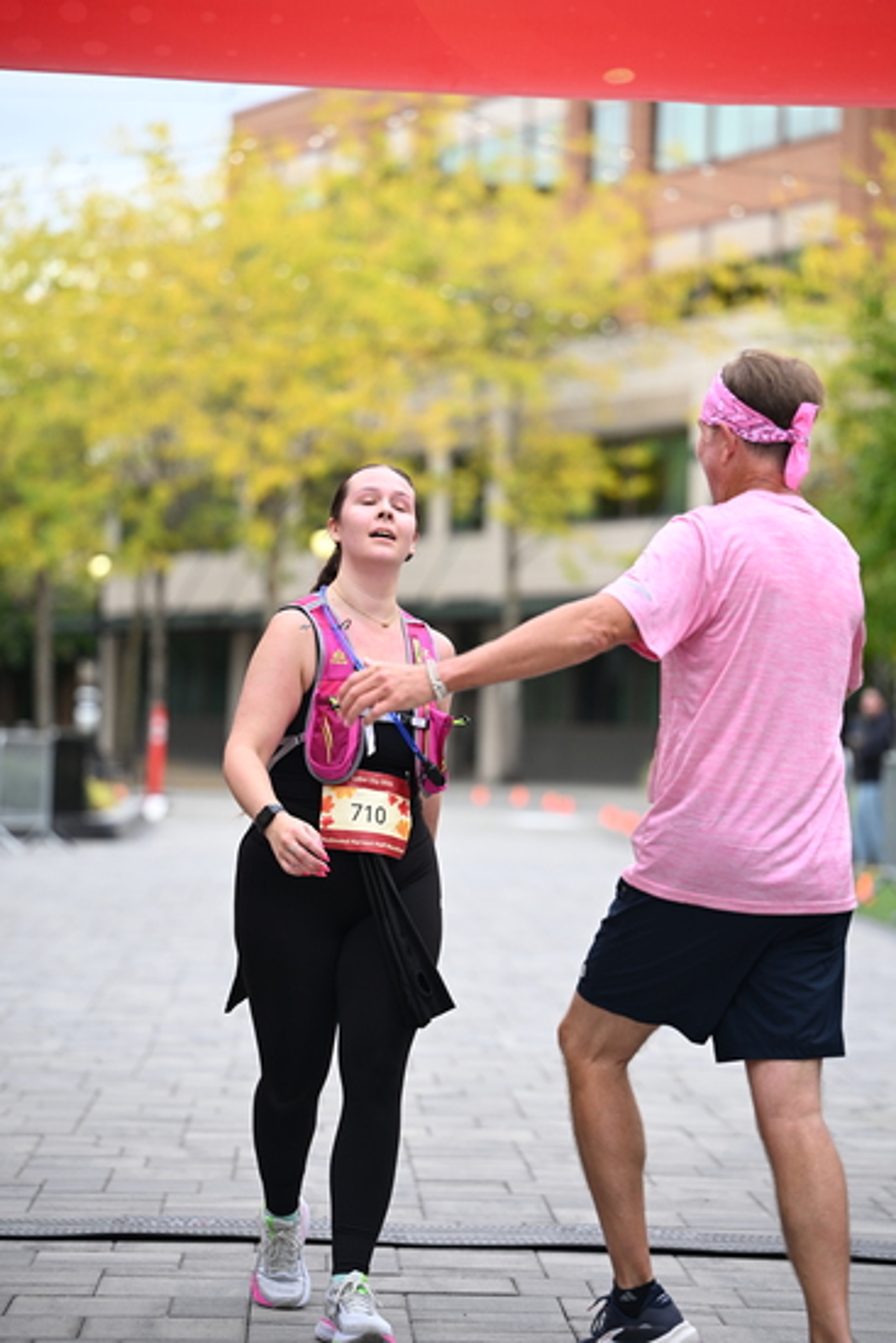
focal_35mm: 115
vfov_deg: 17.8
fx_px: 4290
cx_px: 448
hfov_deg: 11.9
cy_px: 672
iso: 640
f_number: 2.8
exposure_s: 1/1600
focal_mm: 115
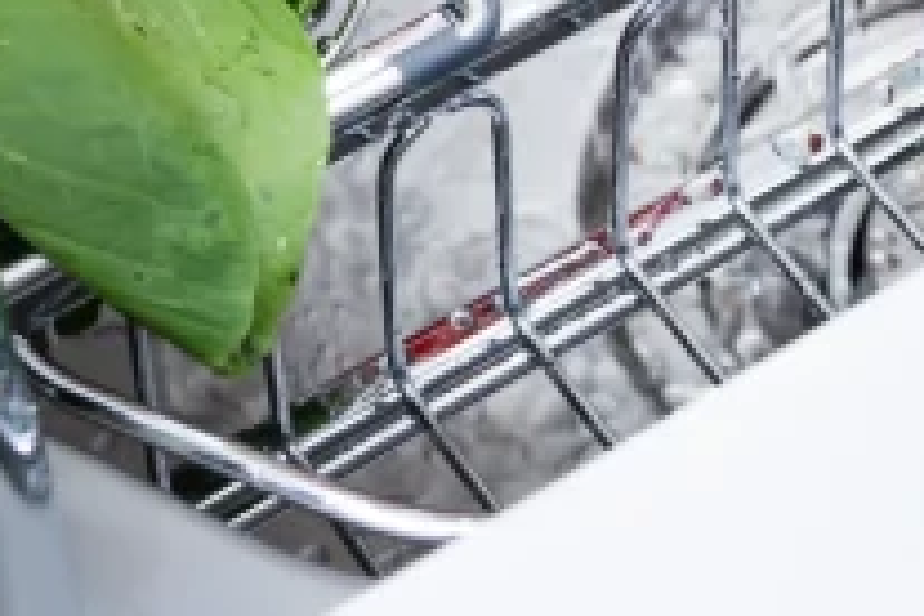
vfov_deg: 8.4
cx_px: 687
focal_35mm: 156
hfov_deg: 13.1
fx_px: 4004
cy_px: -569
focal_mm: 31
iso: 200
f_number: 4
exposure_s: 1/160
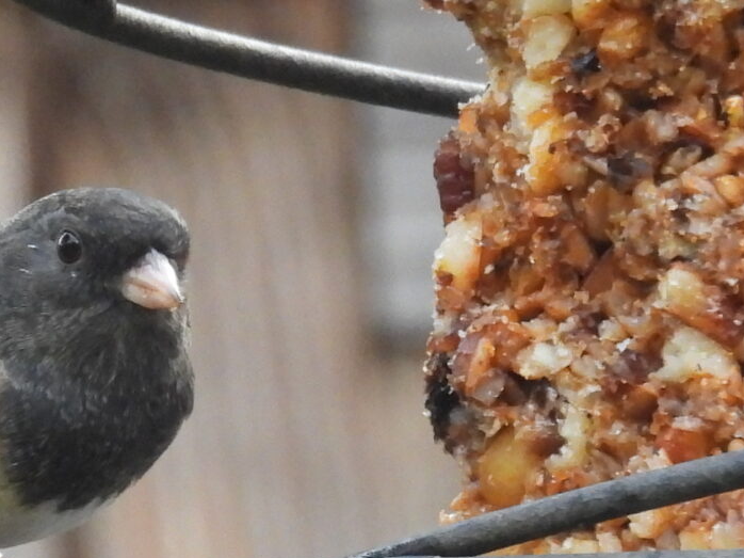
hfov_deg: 0.8
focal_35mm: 2385
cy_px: 555
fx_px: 51243
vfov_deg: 0.6
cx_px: 32
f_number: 5.6
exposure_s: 1/80
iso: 800
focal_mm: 116
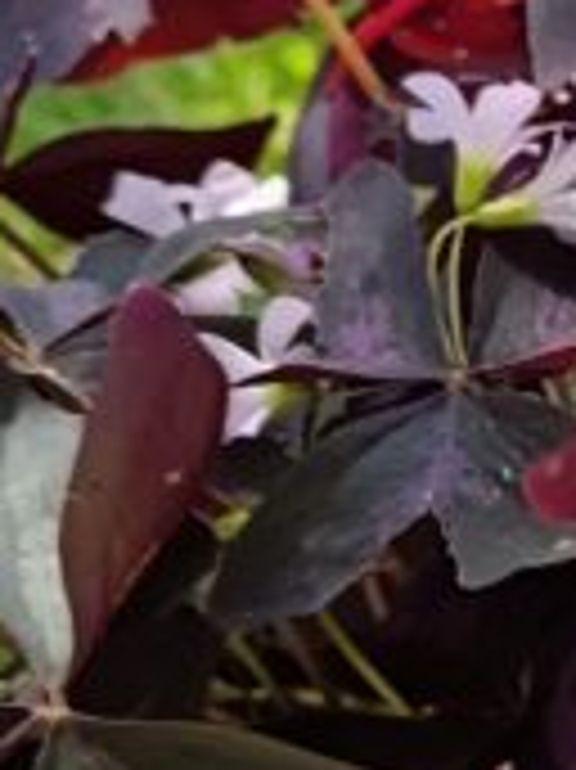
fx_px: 3066
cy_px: 619
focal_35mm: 138
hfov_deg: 9.9
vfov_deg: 14.2
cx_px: 1188
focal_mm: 6.11
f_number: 1.7
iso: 100
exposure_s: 1/100
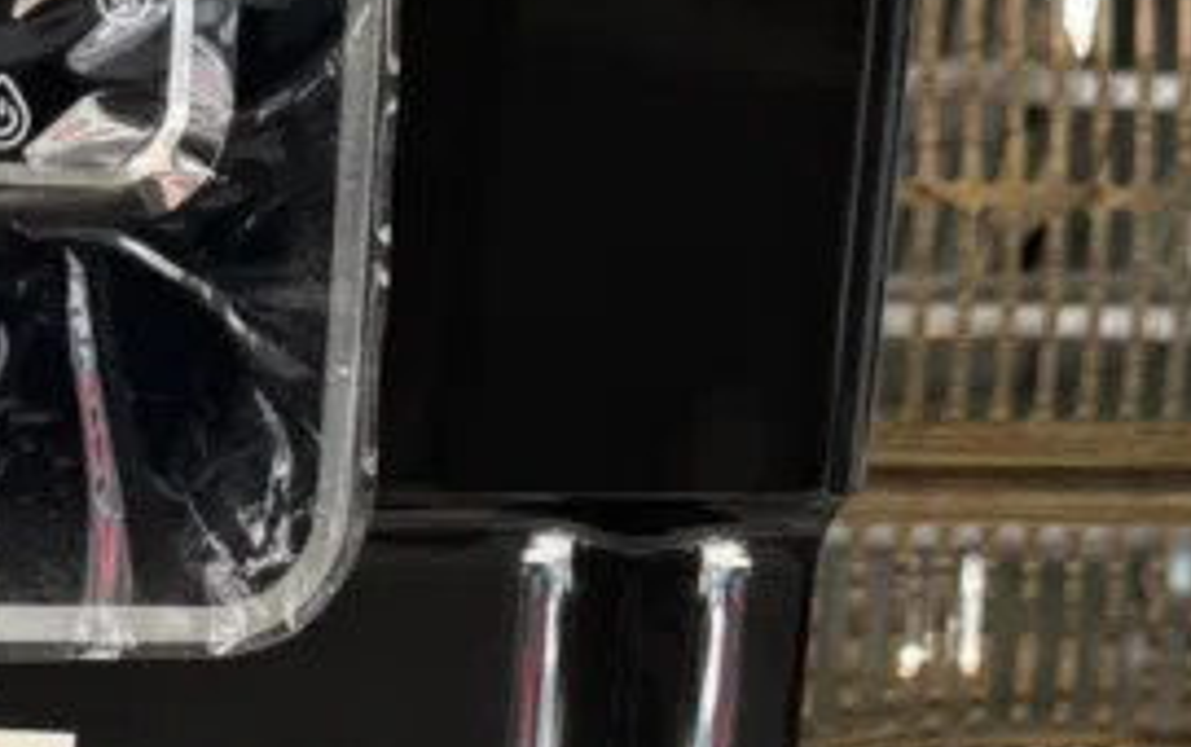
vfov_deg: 19.7
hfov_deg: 31.2
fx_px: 1950
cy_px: 1019
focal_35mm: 60
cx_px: -26
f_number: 1.78
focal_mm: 6.76
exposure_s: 1/121
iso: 64
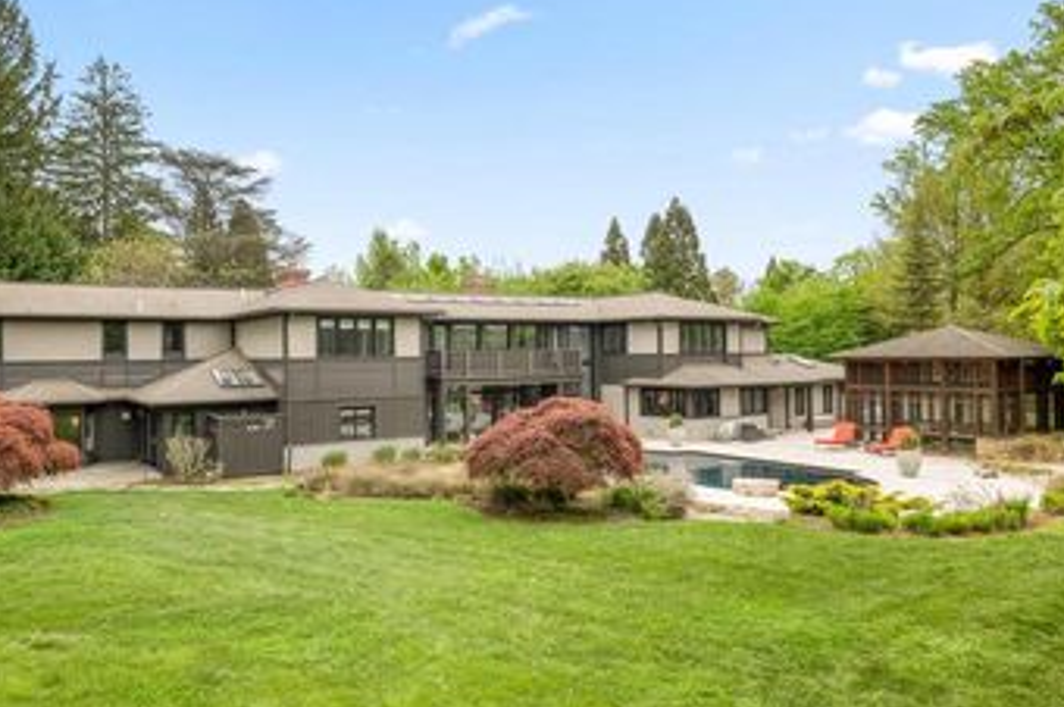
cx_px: 363
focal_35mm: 26
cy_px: 308
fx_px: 760
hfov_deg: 68.2
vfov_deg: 49.8
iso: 500
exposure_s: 1/200
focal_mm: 17.5
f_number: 8
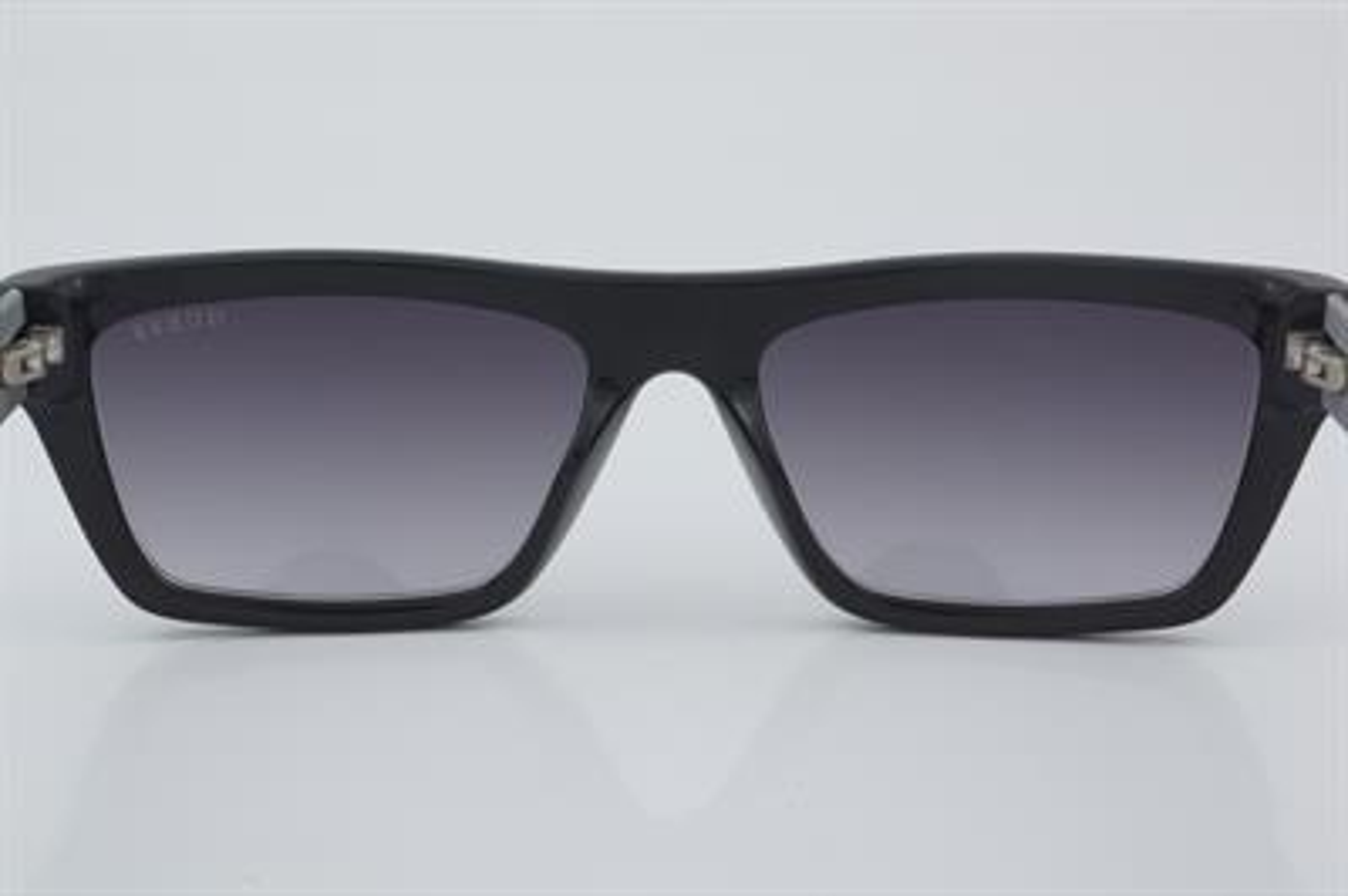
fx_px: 3087
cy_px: 448
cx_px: 674
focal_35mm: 82
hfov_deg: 24.6
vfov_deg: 16.5
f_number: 32
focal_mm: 55
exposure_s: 1/4
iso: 100
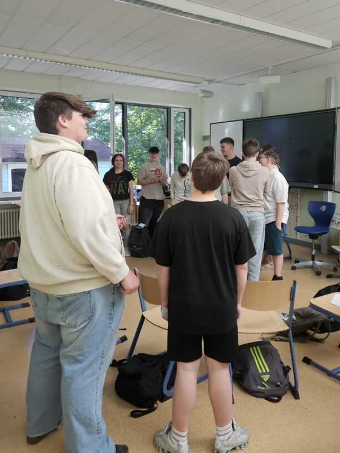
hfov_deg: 48.1
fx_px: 380
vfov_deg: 61.3
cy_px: 188
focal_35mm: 29
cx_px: 191
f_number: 1.8
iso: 160
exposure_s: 1/180
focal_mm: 5.4
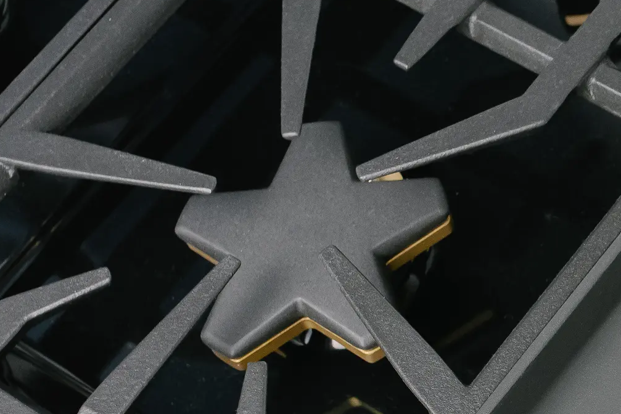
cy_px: 330
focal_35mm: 139
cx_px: 933
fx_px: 2398
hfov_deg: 13.8
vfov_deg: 9.9
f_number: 5
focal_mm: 35
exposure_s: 1/160
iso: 400
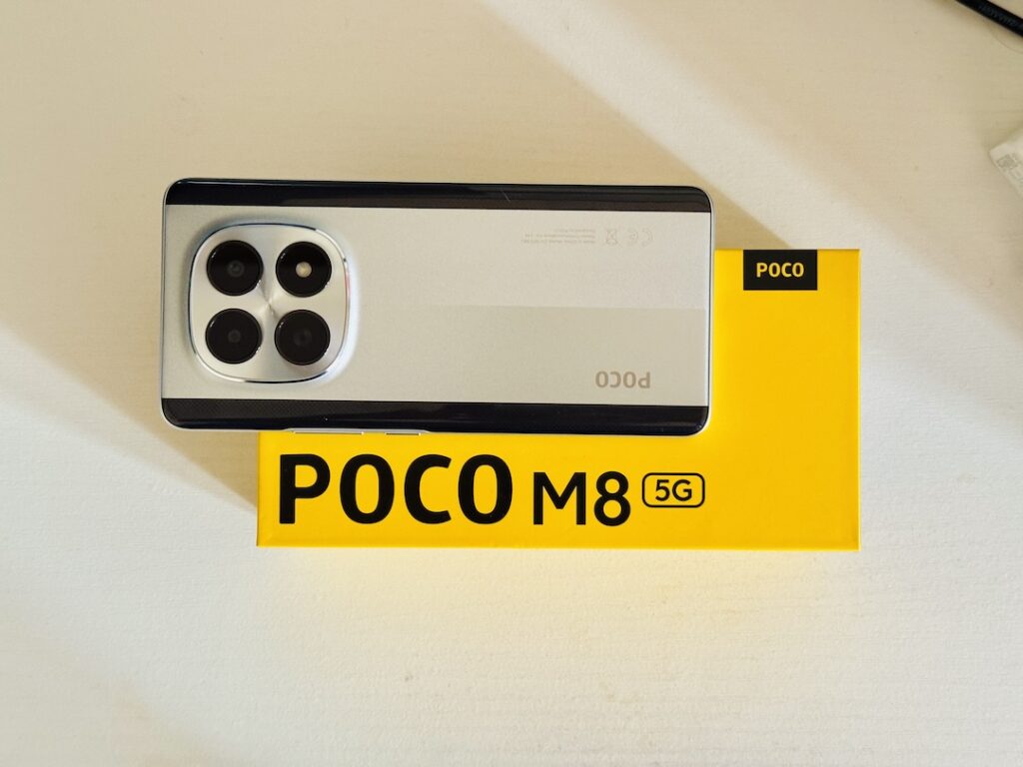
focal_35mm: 48
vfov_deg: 30.3
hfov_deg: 39.7
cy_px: 384
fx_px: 1419
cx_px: 512
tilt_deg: -88.3
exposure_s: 1/40
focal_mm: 6.76
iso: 400
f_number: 1.78
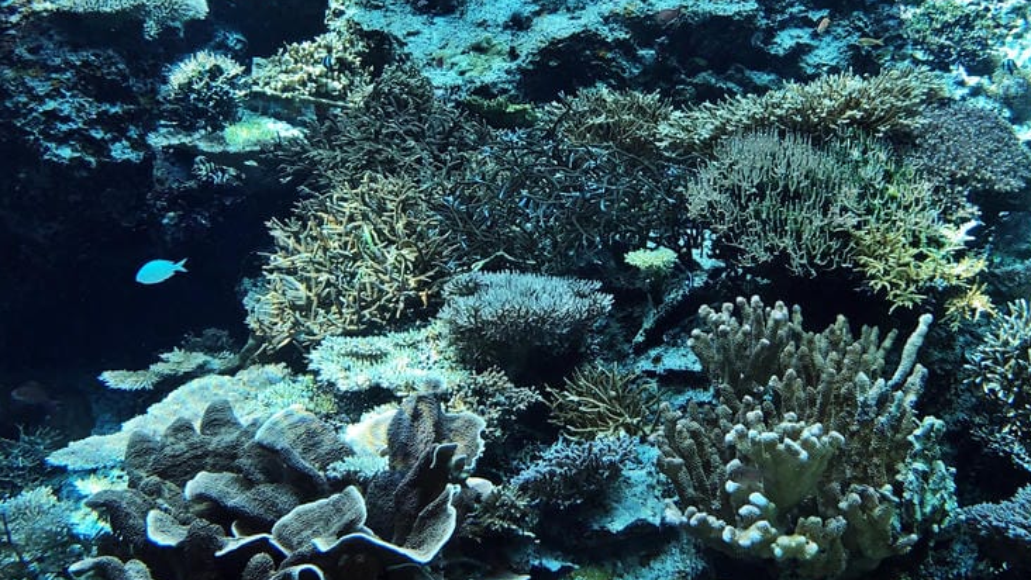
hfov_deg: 40.7
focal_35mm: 50
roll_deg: +0.2
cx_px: 699
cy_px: 56
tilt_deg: +4.0
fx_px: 1367
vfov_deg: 23.3
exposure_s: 1/120
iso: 32
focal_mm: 3.99
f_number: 1.8
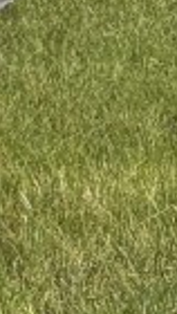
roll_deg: +1.6
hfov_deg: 3.3
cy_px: -274
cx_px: -1185
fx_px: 2431
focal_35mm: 292
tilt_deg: -6.0
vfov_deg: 7.2
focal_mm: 5.96
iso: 50
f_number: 1.6
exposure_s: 1/2538
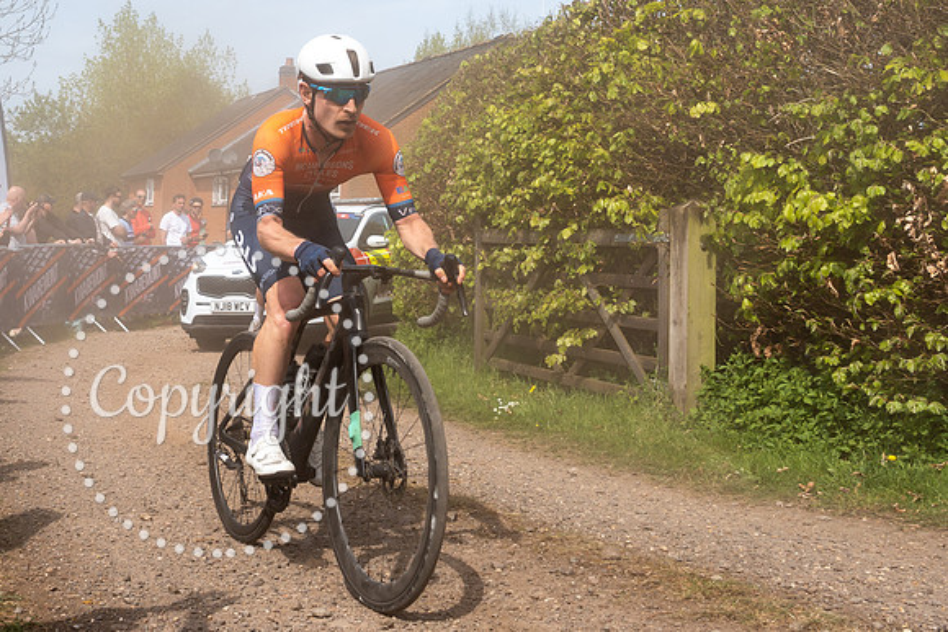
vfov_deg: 28.3
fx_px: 1229
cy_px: 141
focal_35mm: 47
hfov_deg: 41.6
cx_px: 318
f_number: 6.3
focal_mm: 24
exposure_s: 1/1000
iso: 200
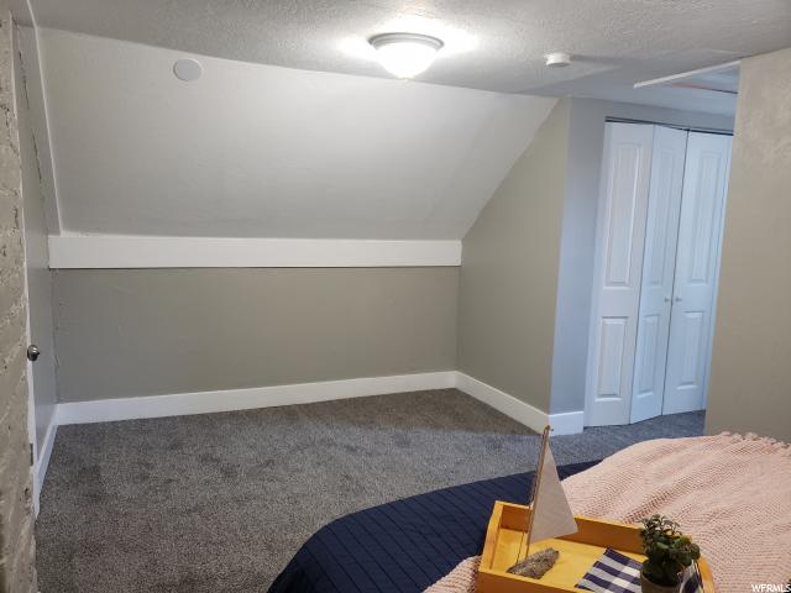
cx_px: 396
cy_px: 296
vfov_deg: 53.1
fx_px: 594
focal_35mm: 26
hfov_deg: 67.3
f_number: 1.5
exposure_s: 1/60
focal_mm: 4.3
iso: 250
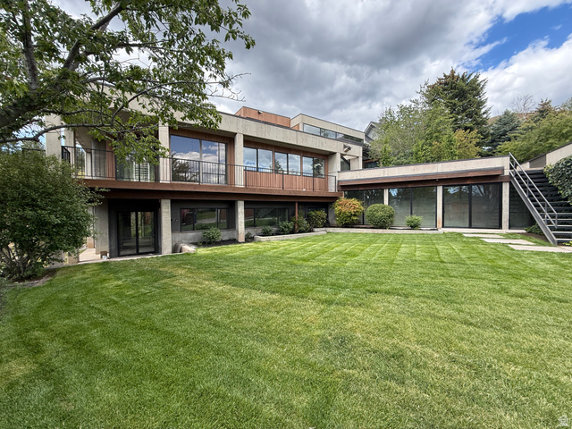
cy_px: 214
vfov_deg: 85.7
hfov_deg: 102.1
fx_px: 231
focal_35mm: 14
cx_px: 286
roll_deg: +0.6
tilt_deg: -0.9
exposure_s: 1/398
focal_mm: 2.22
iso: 64
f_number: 2.2
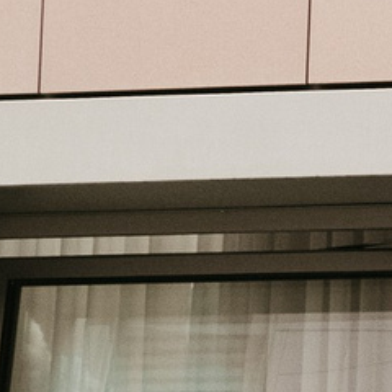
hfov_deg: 6.0
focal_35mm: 239
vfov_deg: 6.9
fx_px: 3062
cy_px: 921
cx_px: 1658
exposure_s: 1/320
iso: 400
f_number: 4
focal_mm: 24
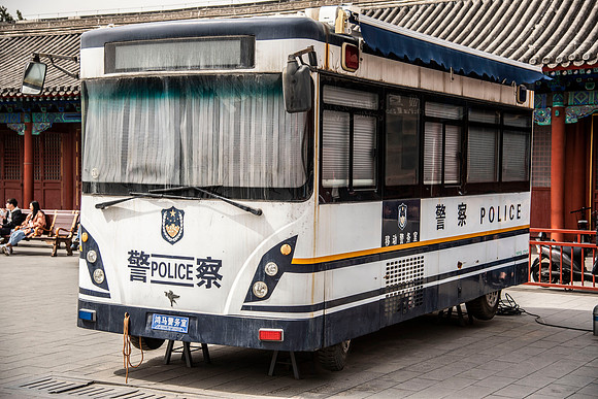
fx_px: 964
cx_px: 299
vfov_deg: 23.4
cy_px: 200
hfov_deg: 34.5
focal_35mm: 58
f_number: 4.5
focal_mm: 58
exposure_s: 1/1250
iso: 125
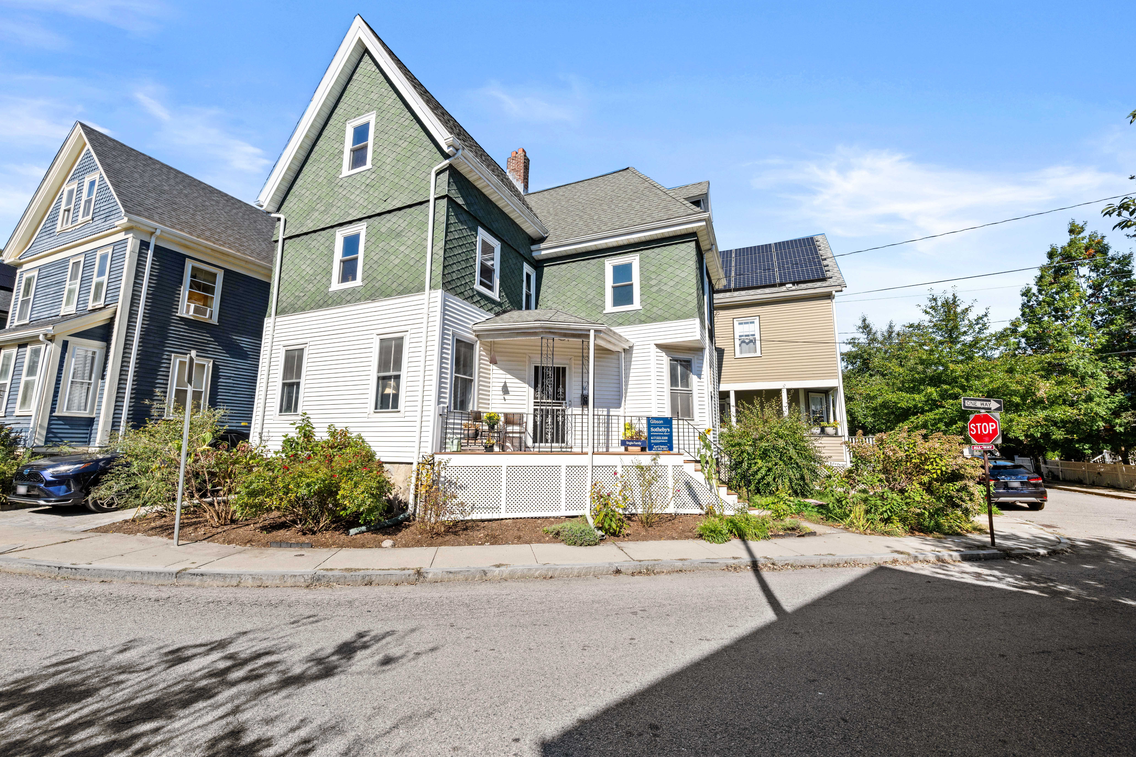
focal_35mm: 14
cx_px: 568
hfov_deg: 104.3
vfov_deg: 81.2
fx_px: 442
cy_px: 378
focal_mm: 14
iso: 500
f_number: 8
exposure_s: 1/1000
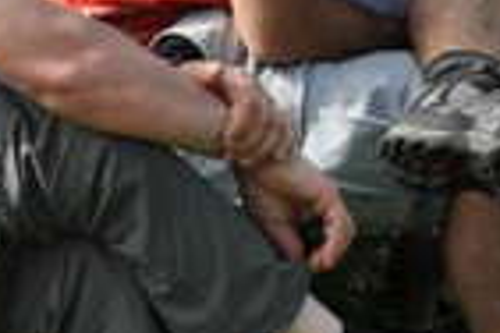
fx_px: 4916
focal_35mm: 354
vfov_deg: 3.9
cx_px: -121
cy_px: -156
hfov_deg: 5.8
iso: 200
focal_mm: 42
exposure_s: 1/125
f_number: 11
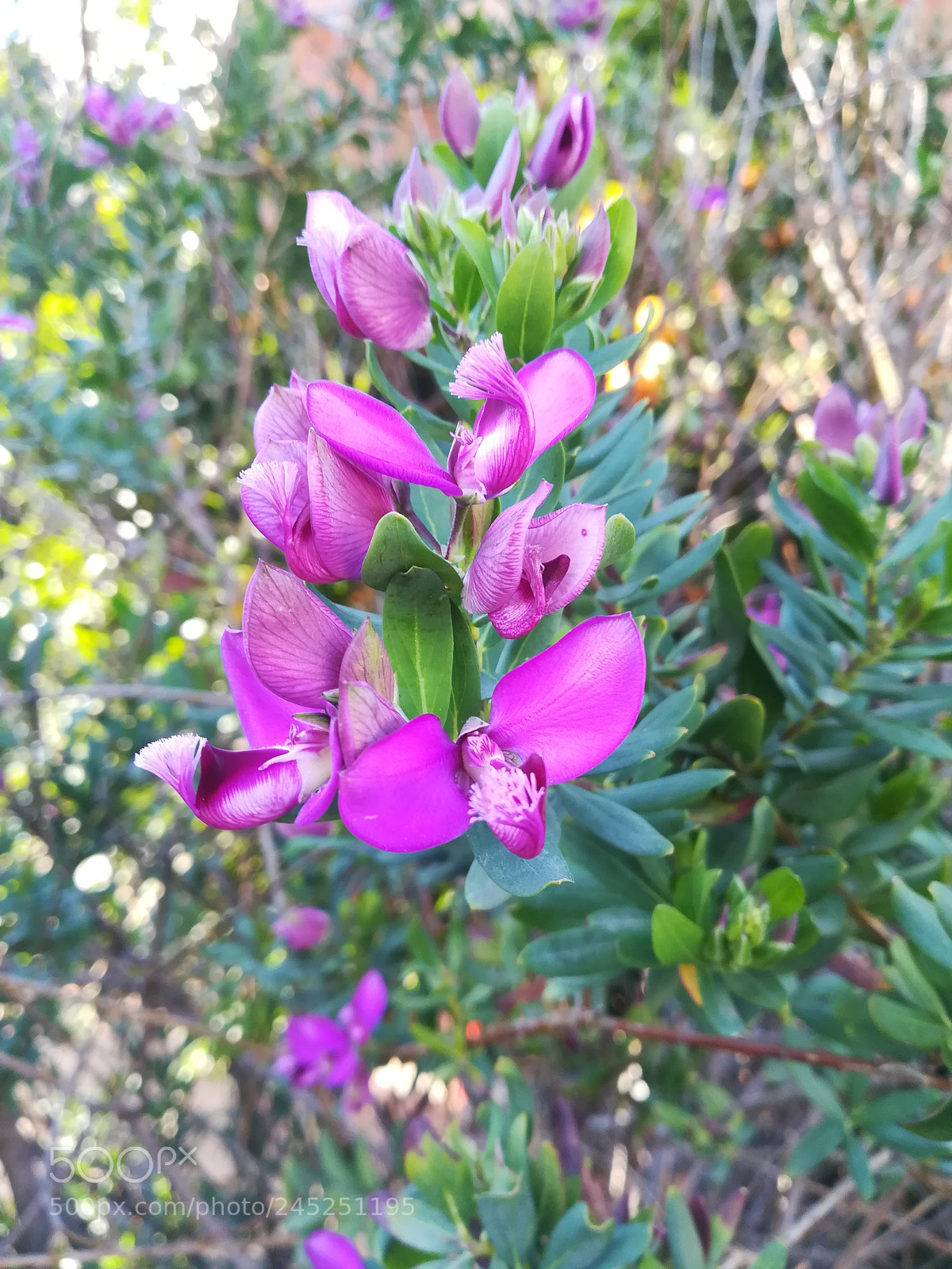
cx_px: 476
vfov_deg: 67.3
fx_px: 953
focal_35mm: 26
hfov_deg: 53.1
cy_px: 634
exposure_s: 1/50
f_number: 2.2
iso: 80
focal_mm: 3.83
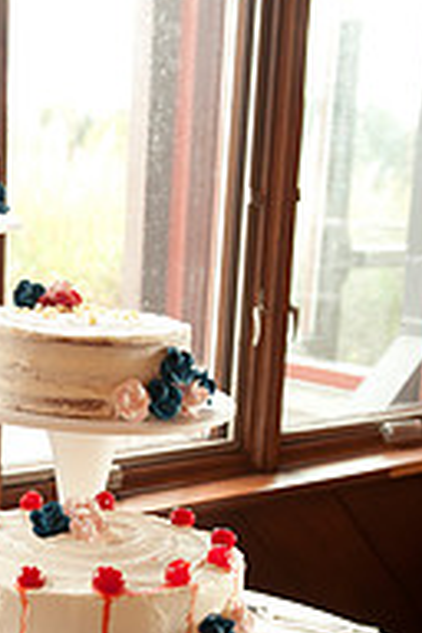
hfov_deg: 17.9
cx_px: 28
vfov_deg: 26.6
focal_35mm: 75
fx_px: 1319
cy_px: 481
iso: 1000
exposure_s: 1/80
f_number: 4
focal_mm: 32
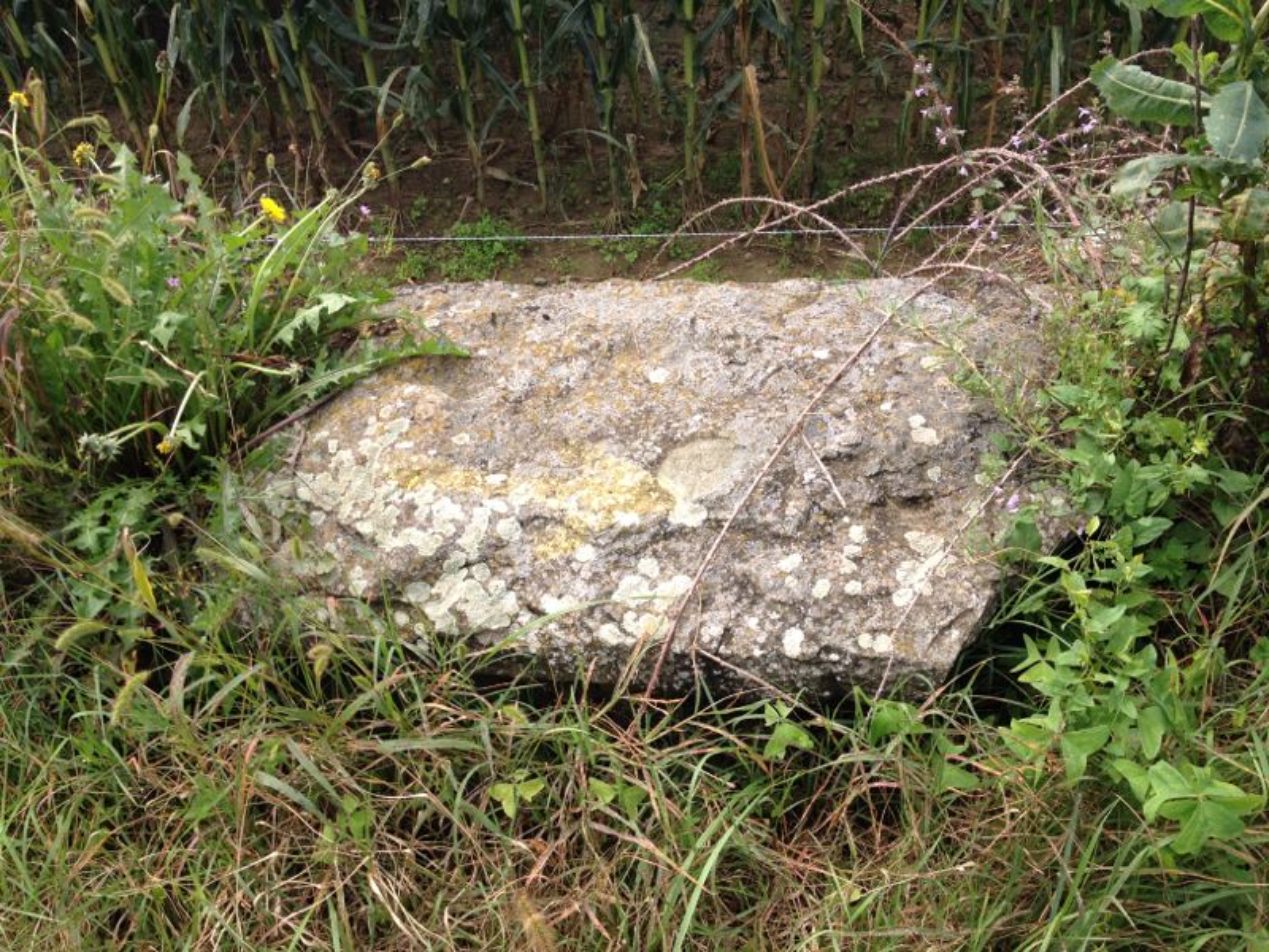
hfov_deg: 52.6
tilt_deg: -39.6
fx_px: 1283
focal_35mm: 35
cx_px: 634
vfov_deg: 40.7
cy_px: 476
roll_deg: +3.7
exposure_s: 1/593
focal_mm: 4.28
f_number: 2.4
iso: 50
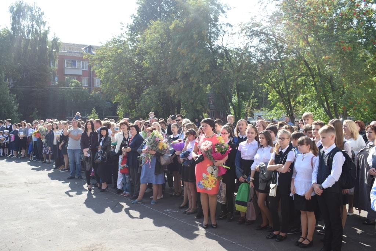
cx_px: 188
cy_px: 126
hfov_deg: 55.1
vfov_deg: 38.4
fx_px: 360
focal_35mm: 34
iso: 250
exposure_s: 1/250
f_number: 8
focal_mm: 23
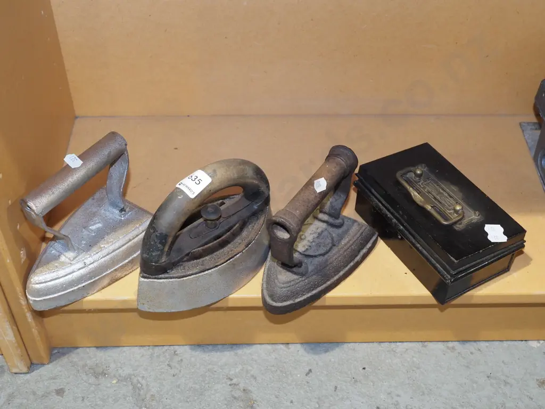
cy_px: 204
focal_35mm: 46
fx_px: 724
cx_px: 272
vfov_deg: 31.5
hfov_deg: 41.2
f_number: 5.6
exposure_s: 1/60
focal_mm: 23
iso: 1600
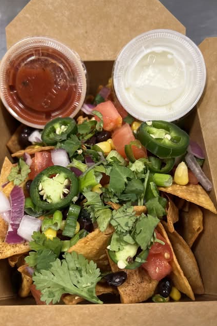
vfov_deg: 60.2
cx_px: 104
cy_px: 176
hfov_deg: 42.3
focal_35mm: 31
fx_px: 281
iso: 125
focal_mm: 5.7
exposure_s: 1/60
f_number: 1.5
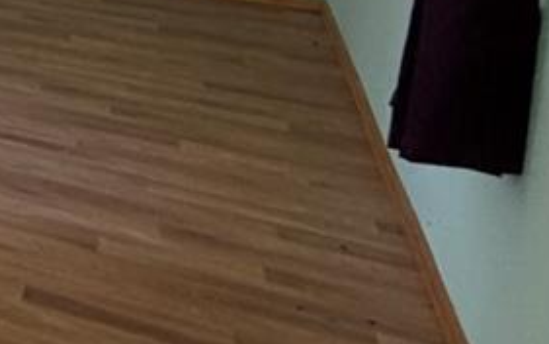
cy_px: -223
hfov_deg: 15.5
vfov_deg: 15.4
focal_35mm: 76
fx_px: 1138
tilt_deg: -6.1
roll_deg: +0.7
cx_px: -739
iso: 200
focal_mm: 2.22
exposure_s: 1/121
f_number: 2.2
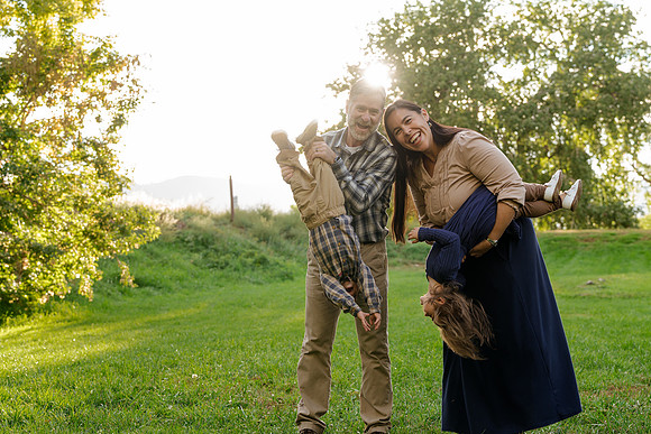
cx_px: 326
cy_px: 217
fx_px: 1338
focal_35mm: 74
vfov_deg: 18.4
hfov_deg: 27.3
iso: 640
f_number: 5.6
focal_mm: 74
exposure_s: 1/200
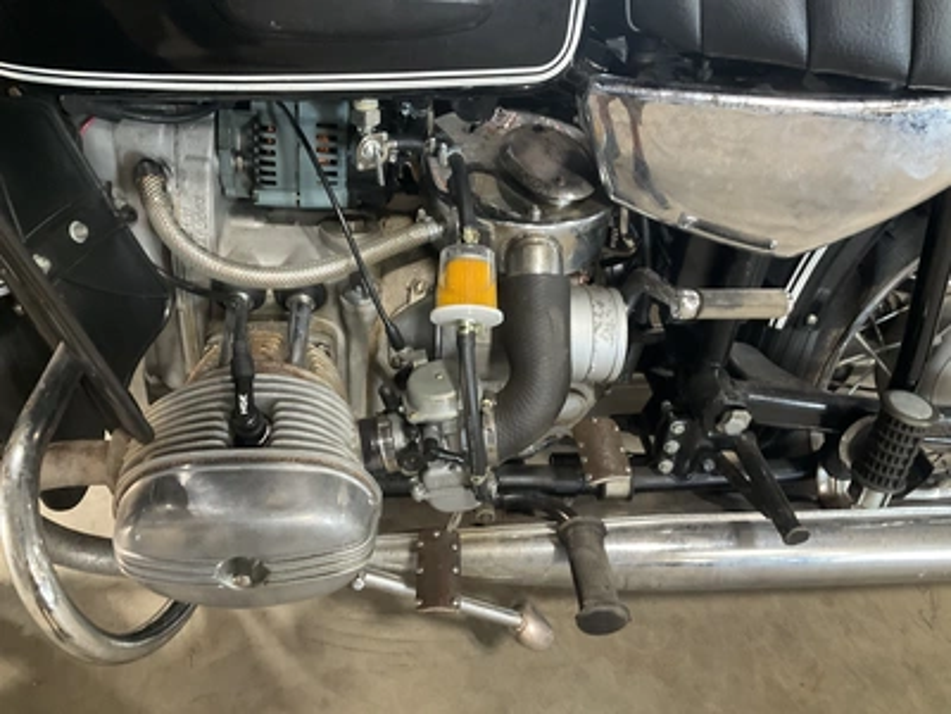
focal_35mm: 29
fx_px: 797
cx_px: 476
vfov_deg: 48.2
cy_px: 357
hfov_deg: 61.7
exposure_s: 1/40
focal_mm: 3
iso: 200
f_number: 1.8
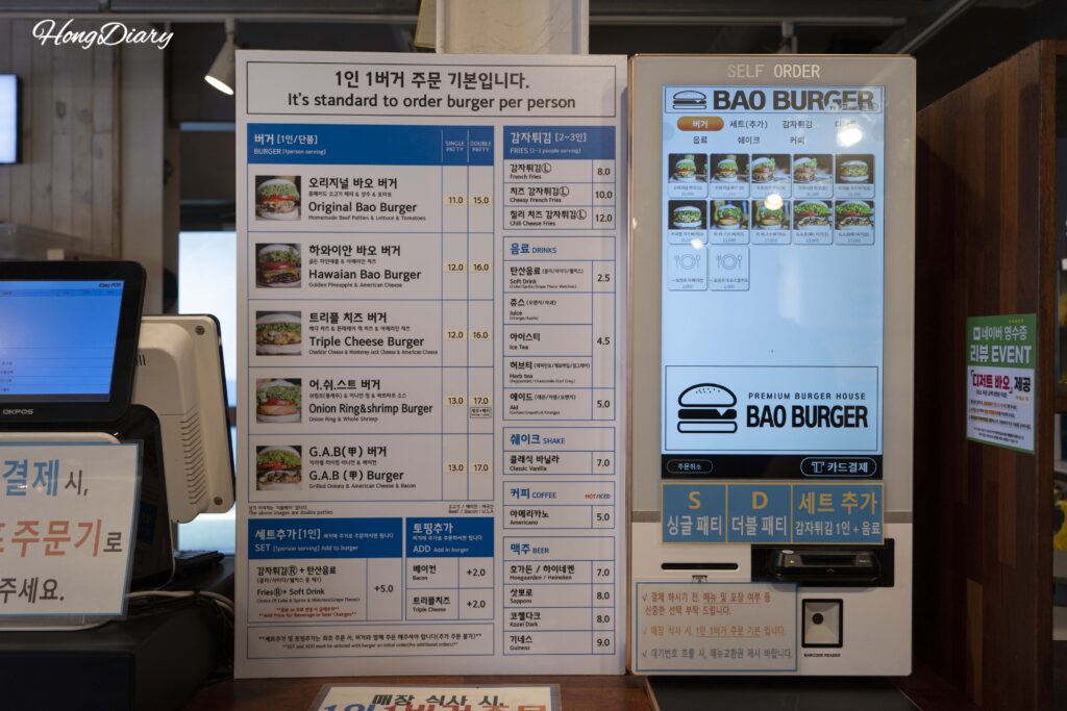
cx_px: 534
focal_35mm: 28
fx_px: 830
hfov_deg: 65.5
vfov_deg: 46.4
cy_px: 356
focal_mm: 28
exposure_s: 1/160
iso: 400
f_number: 4
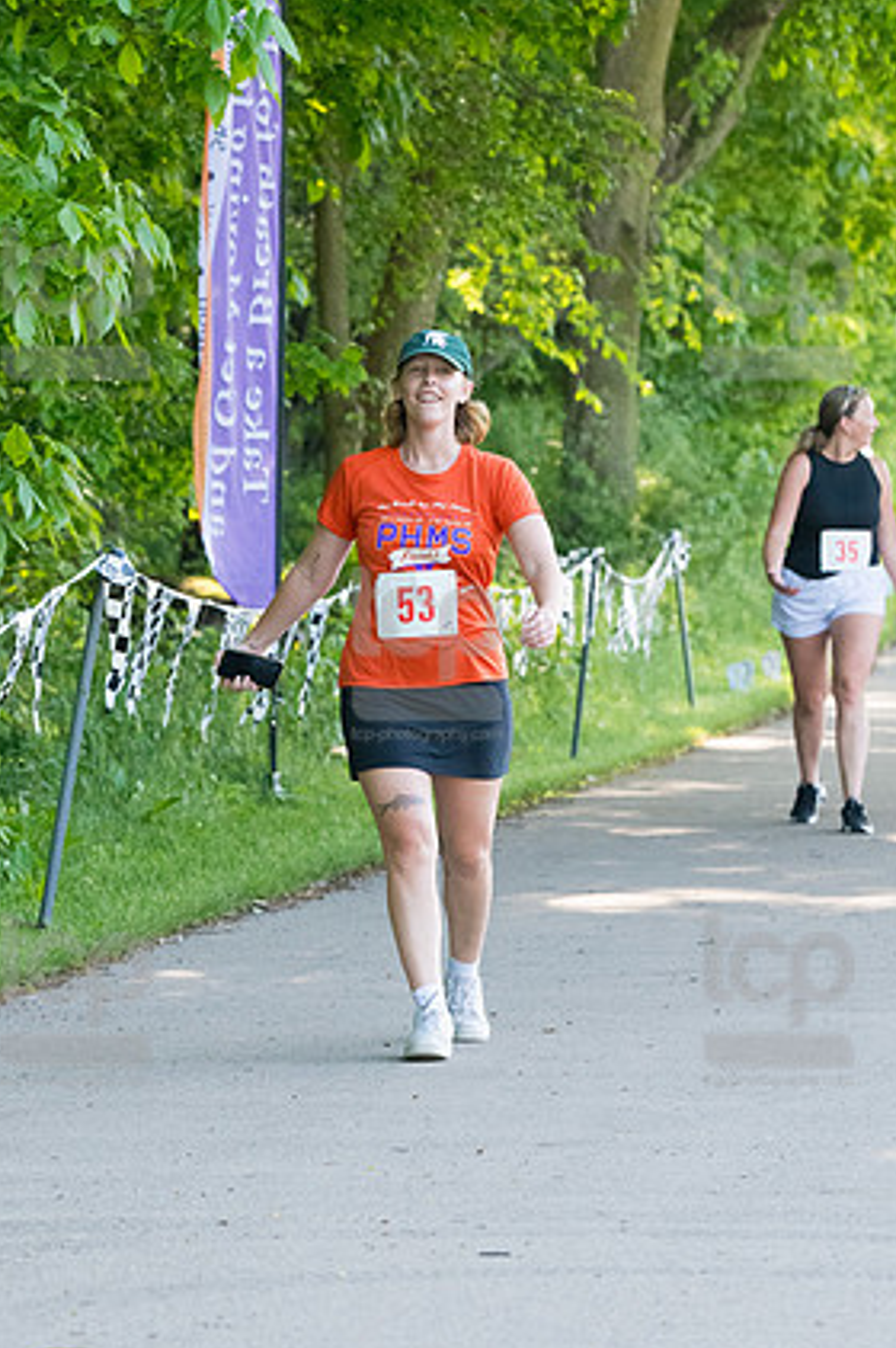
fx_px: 8077
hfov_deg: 6.3
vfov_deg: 9.5
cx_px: 427
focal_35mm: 216
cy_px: 653
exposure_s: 1/1250
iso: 3200
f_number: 5.6
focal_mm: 135
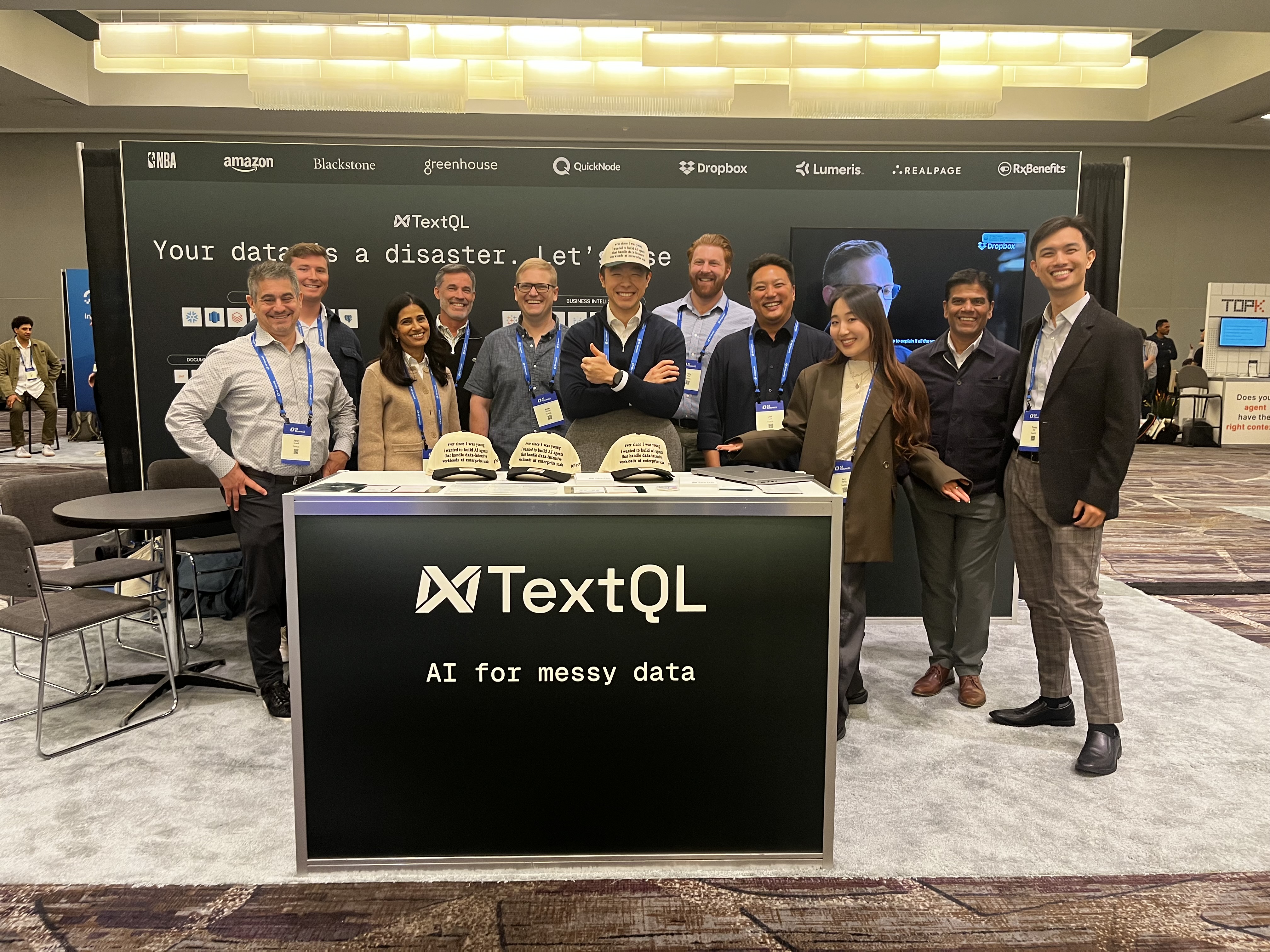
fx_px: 954
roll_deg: -0.9
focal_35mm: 26
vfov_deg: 53.1
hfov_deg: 67.3
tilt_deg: -6.1
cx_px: 635
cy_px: 476
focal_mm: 5.1
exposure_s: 1/60
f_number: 1.6
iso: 160
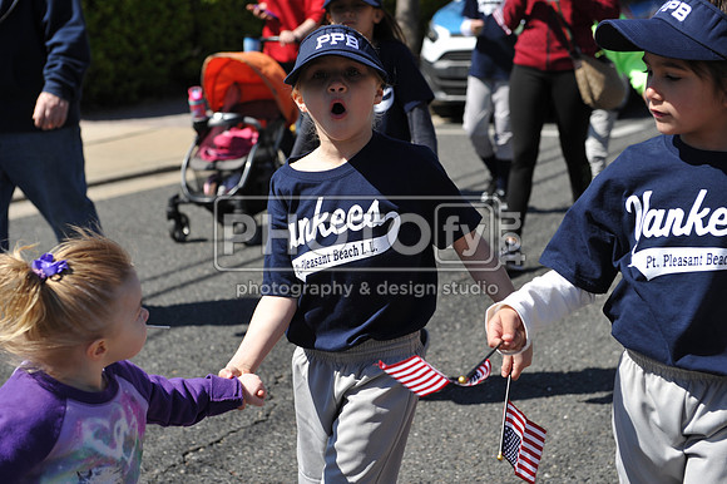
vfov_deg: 19.4
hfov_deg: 28.9
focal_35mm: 70
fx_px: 1413
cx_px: 364
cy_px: 242
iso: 200
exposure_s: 1/800
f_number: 5
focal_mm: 70
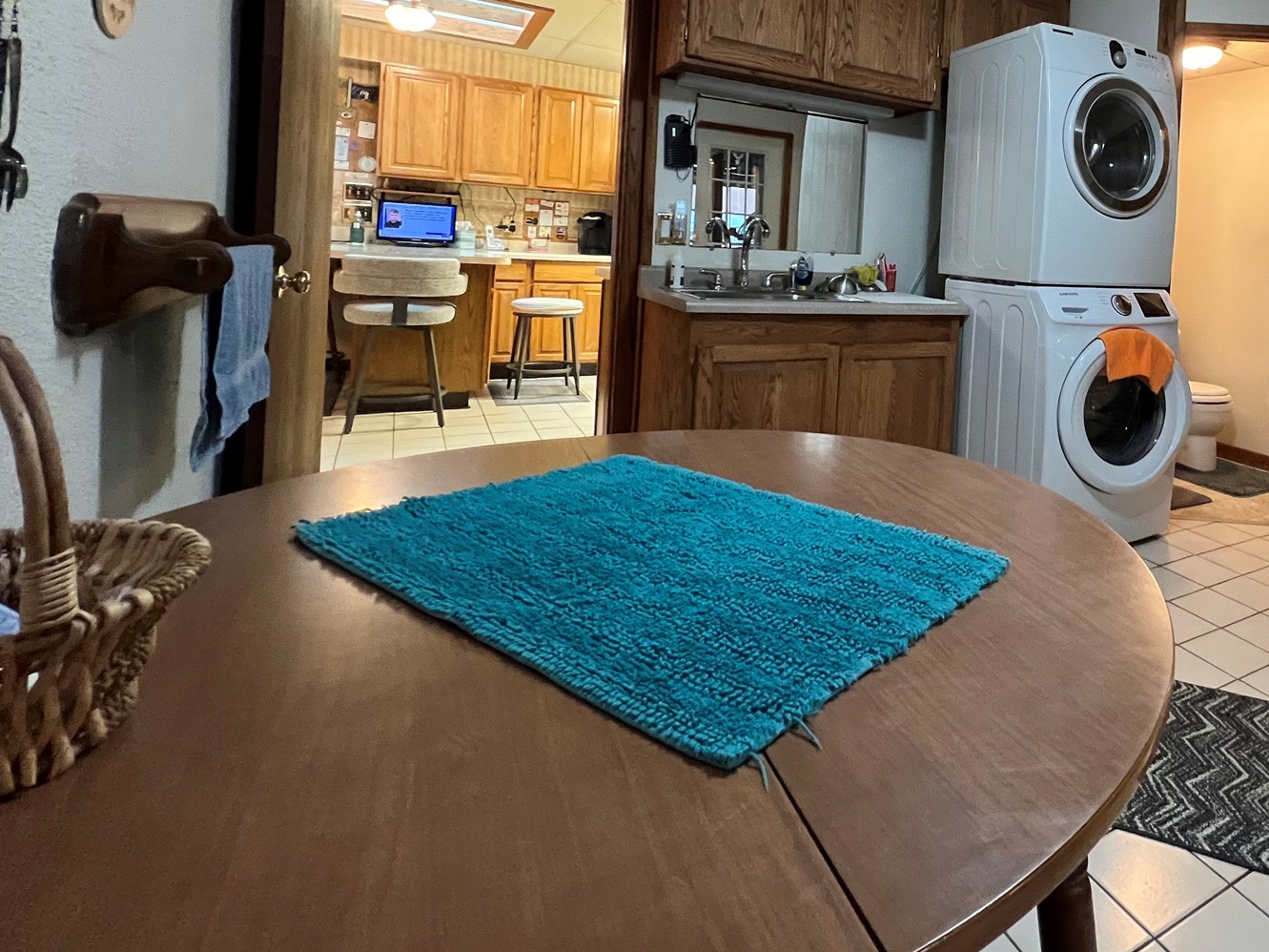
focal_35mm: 20
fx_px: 733
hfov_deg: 75.2
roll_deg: -3.1
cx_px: 969
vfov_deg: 62.6
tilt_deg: +0.0
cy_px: 251
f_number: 1.8
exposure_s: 1/60
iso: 500
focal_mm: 1.57
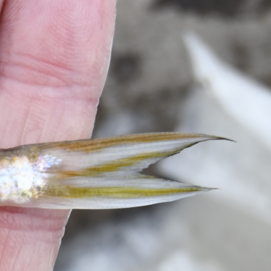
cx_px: -190
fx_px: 2232
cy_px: 317
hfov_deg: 6.8
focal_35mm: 252
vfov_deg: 6.9
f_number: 14
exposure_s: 1/125
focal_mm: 52
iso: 800
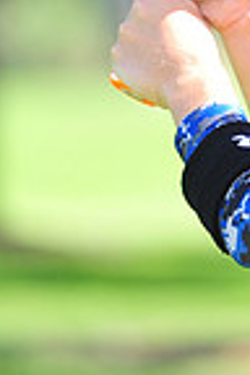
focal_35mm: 806
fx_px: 8395
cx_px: 456
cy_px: -203
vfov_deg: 2.6
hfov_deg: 1.7
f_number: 4.5
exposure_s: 1/320
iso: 200
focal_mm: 200
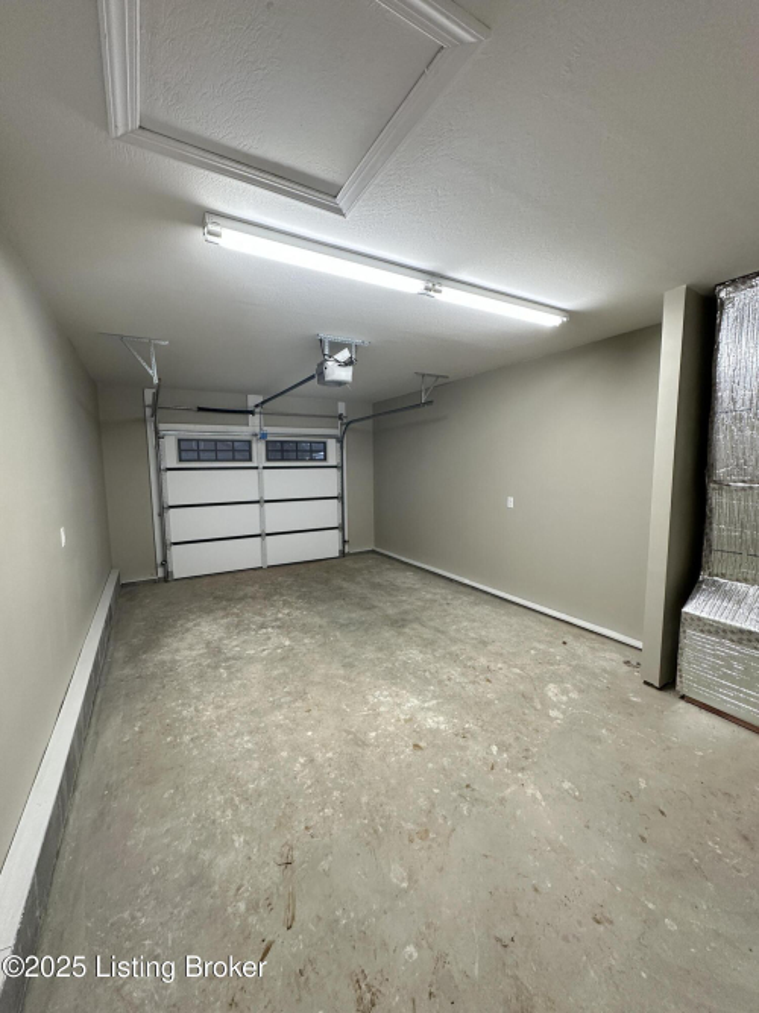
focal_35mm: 14
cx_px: 380
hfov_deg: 85.7
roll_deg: -0.2
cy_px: 506
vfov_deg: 102.1
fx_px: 409
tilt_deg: -5.2
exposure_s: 1/60
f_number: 2.2
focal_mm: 2.22
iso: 160
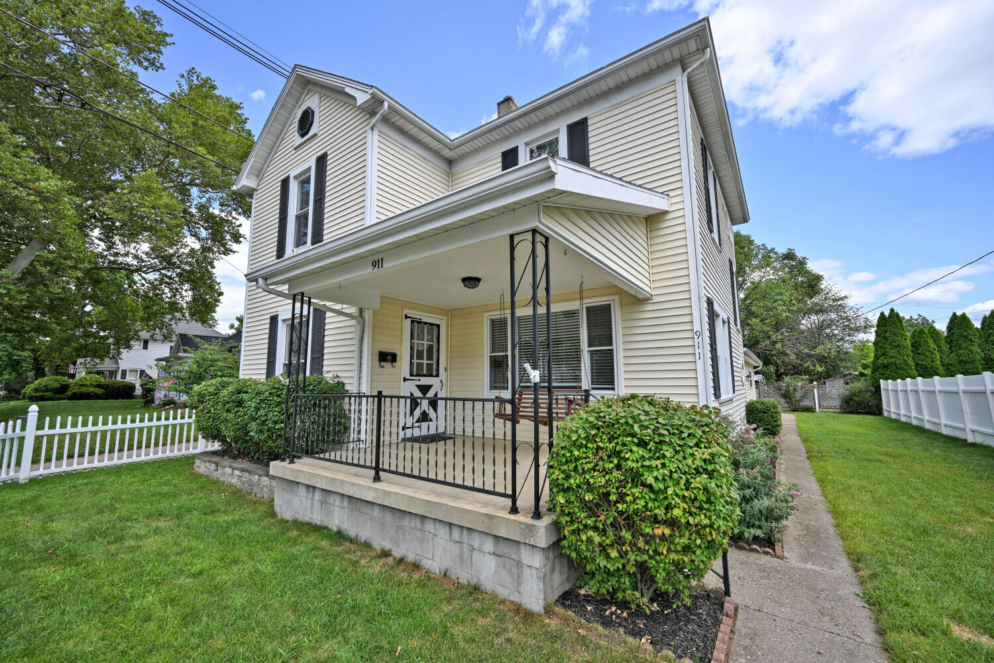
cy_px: 332
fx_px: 387
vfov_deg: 81.2
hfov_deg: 104.3
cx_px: 497
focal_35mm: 14
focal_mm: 14
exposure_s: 1/320
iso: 100
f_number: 6.3
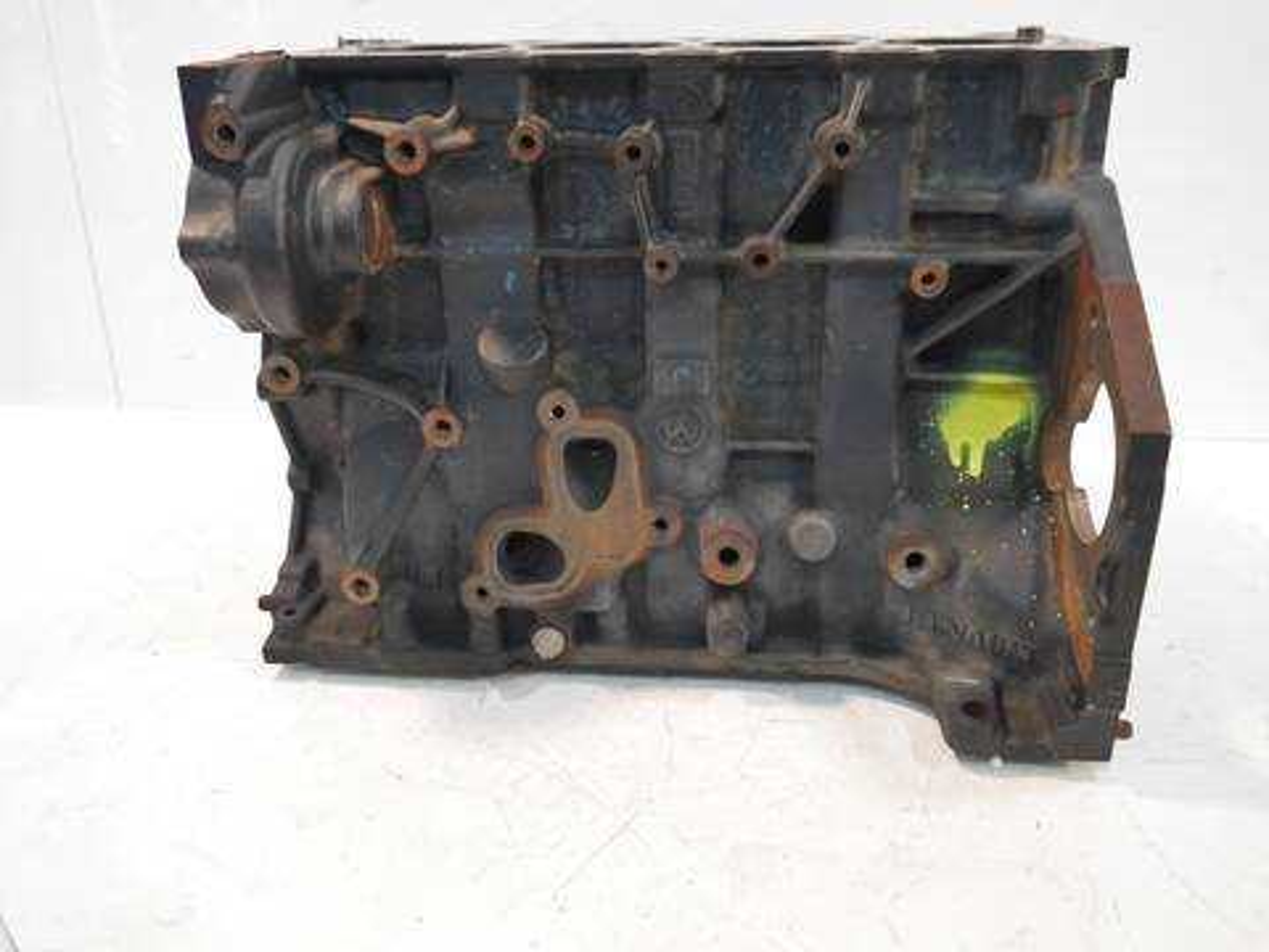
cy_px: 476
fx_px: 1173
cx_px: 634
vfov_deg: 44.2
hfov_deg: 56.8
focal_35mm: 32
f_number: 3.8
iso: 1000
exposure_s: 1/60
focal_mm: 16
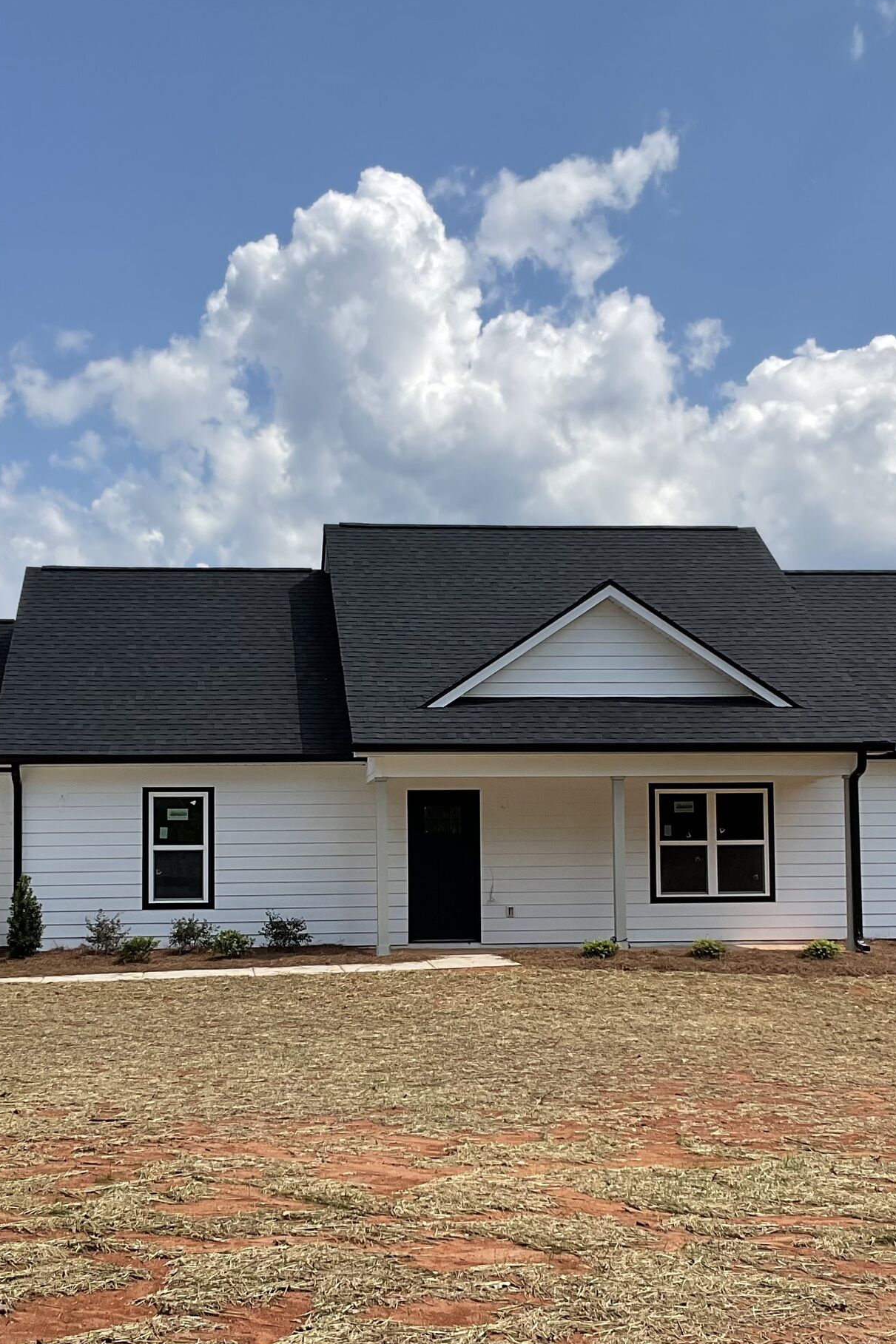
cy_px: 782
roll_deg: +1.5
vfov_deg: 38.8
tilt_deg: +2.3
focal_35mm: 51
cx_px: 420
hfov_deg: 26.5
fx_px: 1904
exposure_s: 1/2427
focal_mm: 3
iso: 16
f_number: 1.8
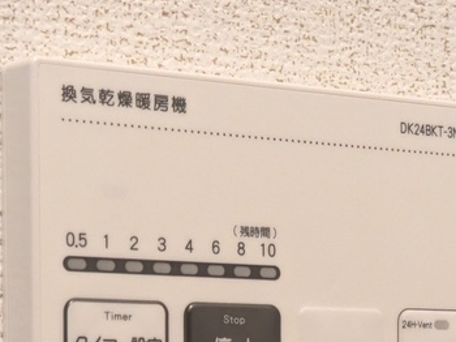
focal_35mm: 140
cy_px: 388
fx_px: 1843
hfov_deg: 14.1
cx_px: 287
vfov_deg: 10.4
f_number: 1.89
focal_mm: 5.43
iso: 414
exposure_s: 1/60
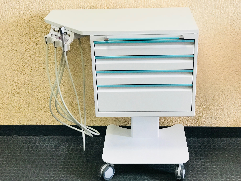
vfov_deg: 25.7
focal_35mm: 57
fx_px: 397
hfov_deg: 33.8
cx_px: 120
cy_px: 90
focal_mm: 6.6
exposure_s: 1/50
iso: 100
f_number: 2.8
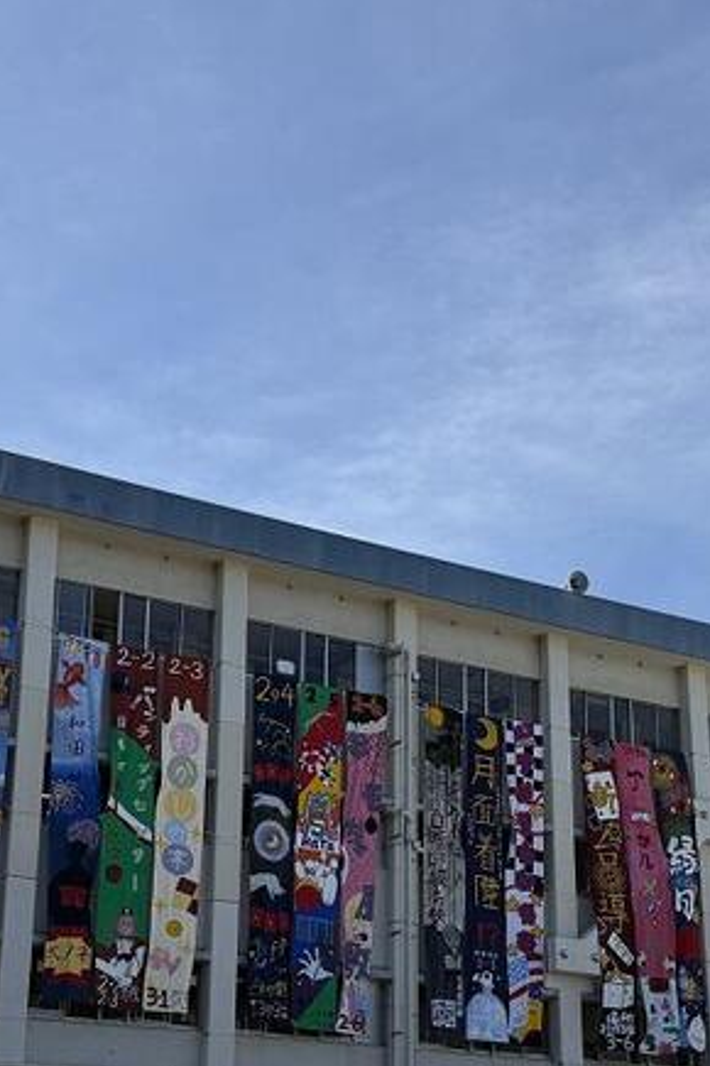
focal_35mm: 58
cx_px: 406
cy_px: 740
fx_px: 1716
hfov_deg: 23.4
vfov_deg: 34.1
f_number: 1.6
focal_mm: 5.96
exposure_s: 1/3831
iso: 50
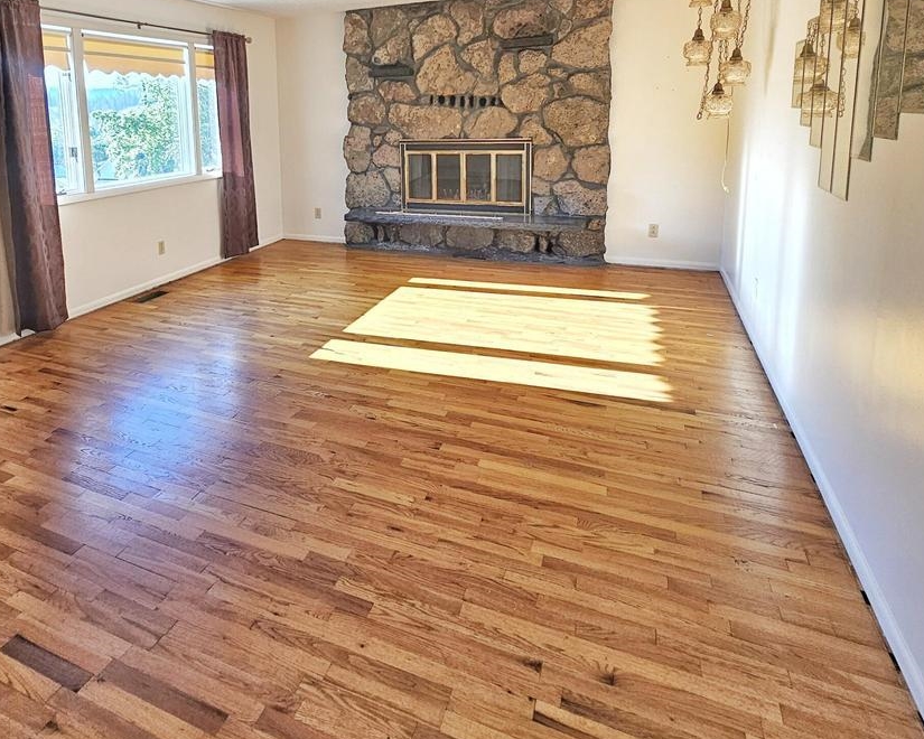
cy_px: 189
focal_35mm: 21
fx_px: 574
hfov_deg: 75.7
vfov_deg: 62.0
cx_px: 324
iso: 50
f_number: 2.2
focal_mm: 2.2
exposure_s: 1/123
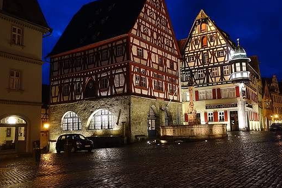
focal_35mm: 35
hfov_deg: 54.3
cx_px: 157
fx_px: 274
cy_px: 87
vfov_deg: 37.9
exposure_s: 1/8
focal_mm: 11.45
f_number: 2.5
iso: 800
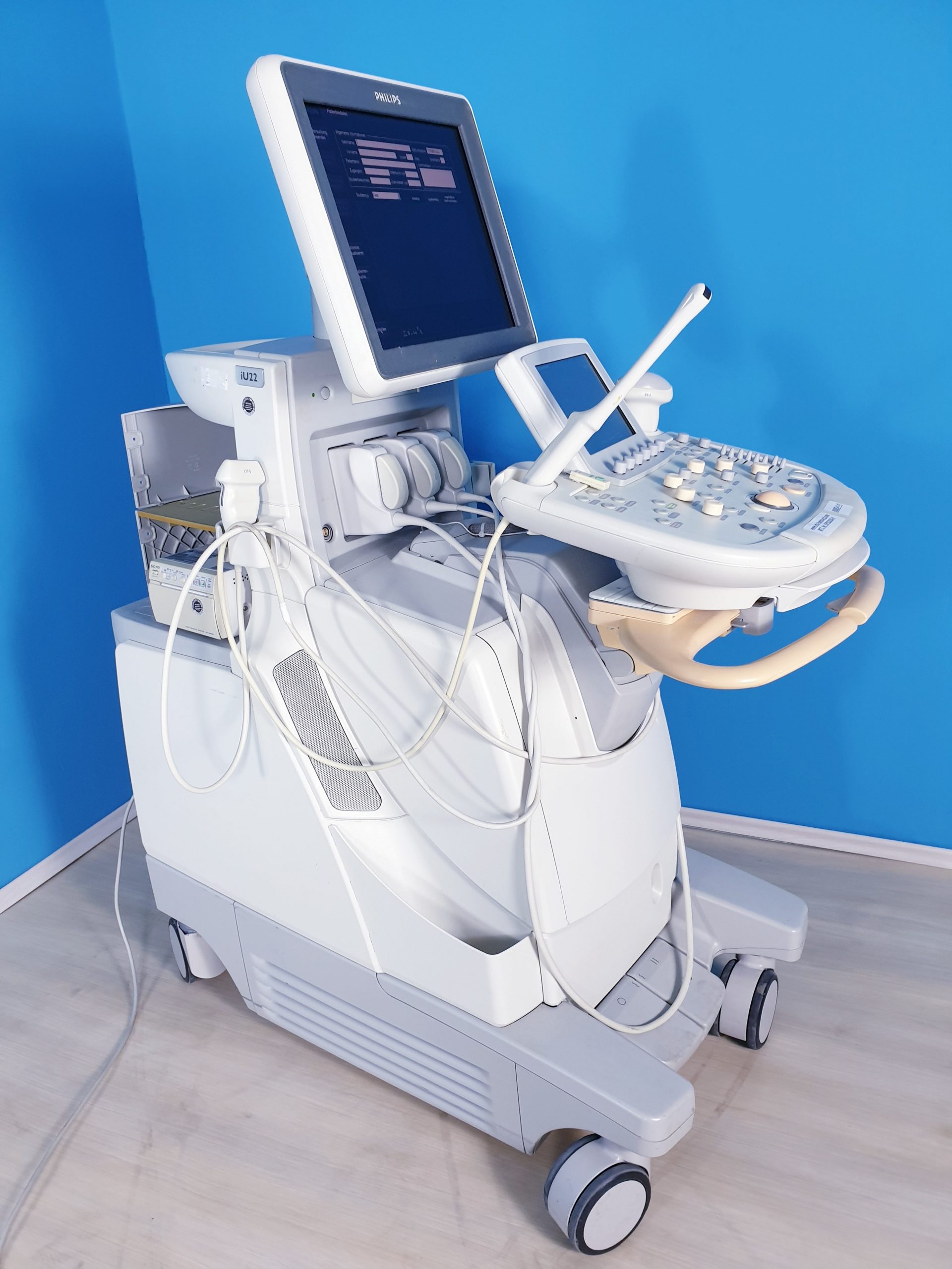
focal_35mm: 26
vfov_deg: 67.3
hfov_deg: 53.1
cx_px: 476
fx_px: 953
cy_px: 634
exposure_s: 1/50
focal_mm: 4.3
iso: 125
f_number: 2.4
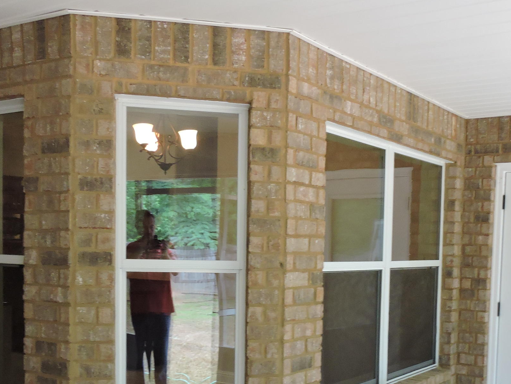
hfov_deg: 41.7
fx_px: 664
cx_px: 322
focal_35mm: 45
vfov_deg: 31.6
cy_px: 288
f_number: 3.3
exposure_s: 1/30
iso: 360
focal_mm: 4.3
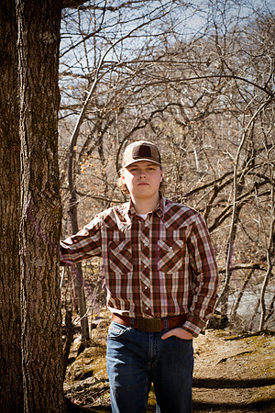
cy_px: 206
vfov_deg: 25.4
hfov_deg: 17.1
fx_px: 917
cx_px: 138
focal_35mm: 80
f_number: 11
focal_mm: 80
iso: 800
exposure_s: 1/320
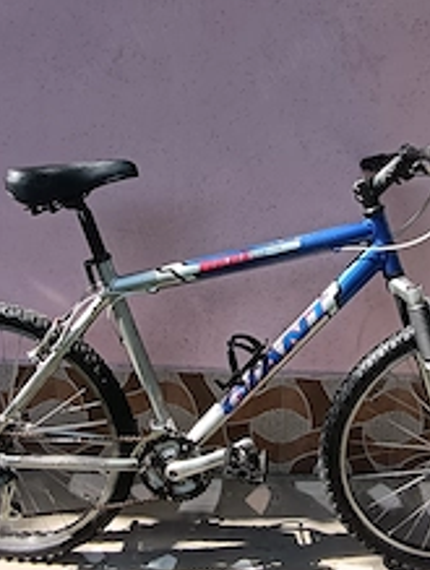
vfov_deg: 58.2
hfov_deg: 45.5
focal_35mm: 31
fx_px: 512
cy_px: 271
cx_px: 242
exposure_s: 1/257
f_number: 2.2
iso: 100
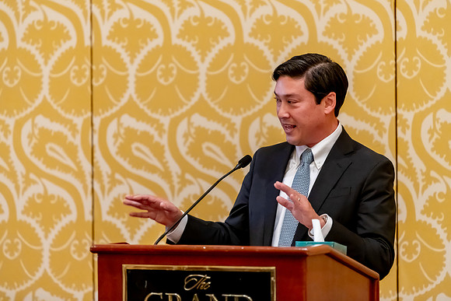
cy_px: 137
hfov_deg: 10.0
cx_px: 225
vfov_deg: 6.7
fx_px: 2577
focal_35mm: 206
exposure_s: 1/160
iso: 6400
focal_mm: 185
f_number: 2.8
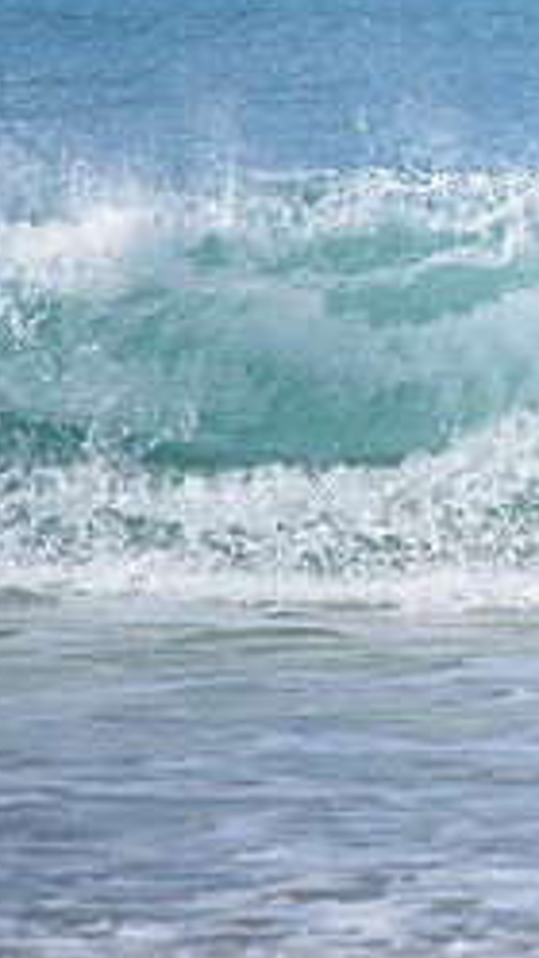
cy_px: 264
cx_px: 993
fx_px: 30958
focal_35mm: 1218
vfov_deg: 1.8
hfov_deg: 1.0
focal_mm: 500
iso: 160
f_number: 5.6
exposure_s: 1/2000
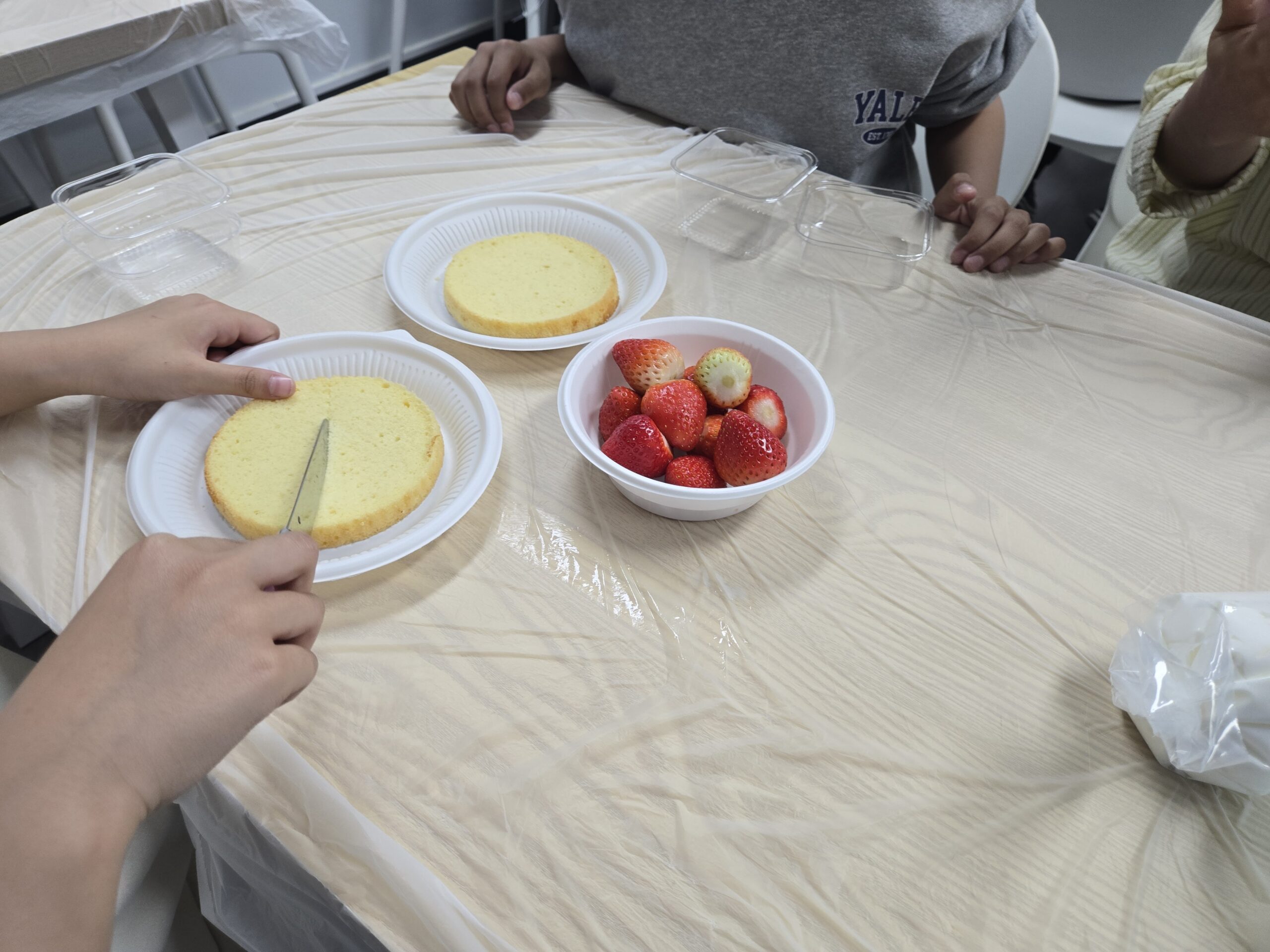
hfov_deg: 73.9
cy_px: 476
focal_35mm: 23
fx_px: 844
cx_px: 635
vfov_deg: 58.9
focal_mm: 5.4
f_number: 1.8
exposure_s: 1/120
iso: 100
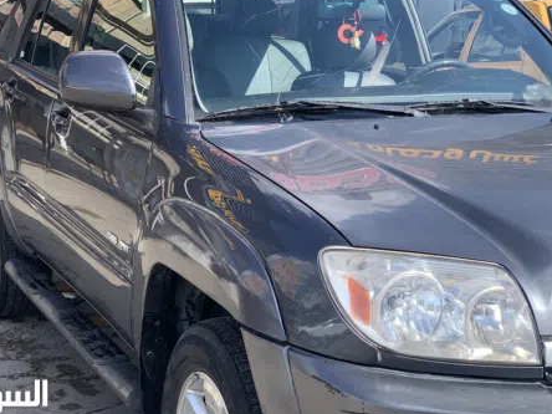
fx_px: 1196
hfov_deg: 26.0
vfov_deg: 19.6
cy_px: 200
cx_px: 235
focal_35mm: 75
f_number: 2.4
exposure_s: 1/444
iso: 16
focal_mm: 6
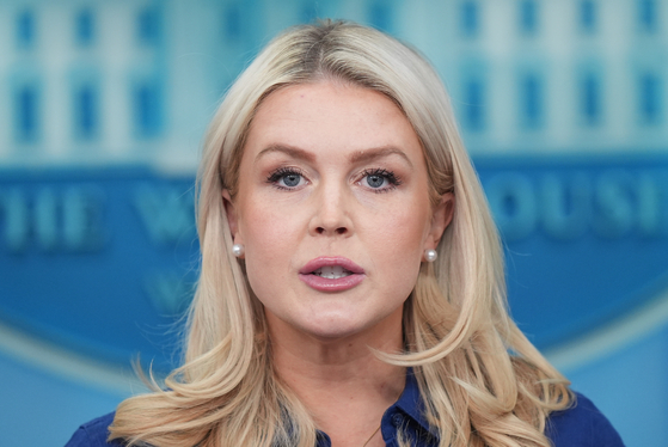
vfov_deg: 2.3
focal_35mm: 600
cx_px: 334
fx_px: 11145
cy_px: 224
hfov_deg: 3.4
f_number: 2.8
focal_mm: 400
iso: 1600
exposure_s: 1/500
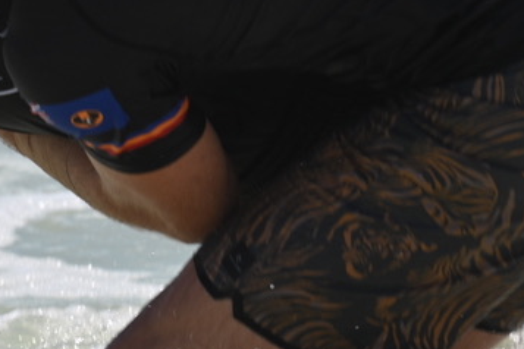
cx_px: -114
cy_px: -15
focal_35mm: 958
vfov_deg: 1.4
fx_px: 13943
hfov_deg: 2.2
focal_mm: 210
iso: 100
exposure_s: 1/800
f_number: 7.1
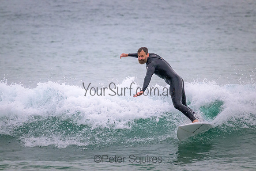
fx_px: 5690
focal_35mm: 800
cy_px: 86
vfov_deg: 1.7
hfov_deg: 2.6
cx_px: 128
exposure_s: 1/1250
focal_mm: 800
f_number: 11
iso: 9000
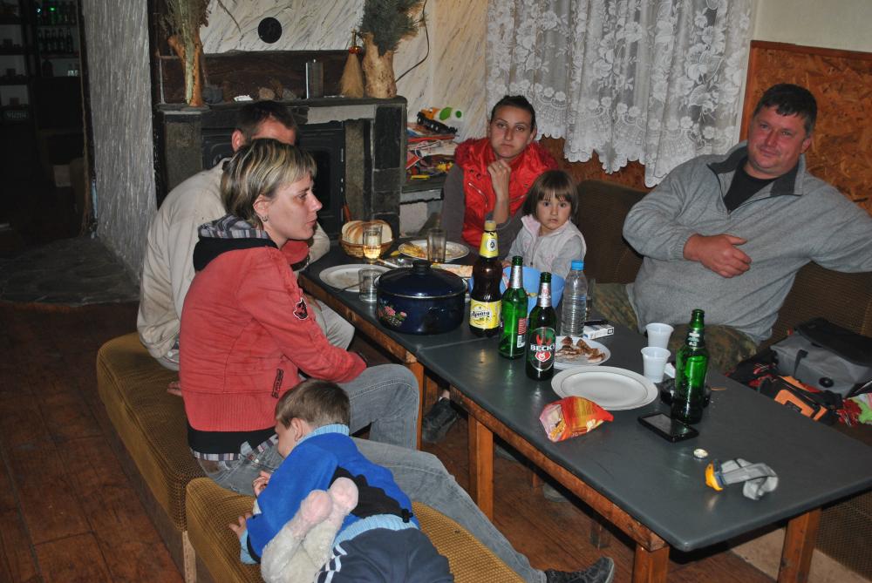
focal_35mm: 39
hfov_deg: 49.5
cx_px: 436
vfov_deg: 34.3
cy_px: 292
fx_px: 946
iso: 200
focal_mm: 26
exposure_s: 1/60
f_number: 4.2
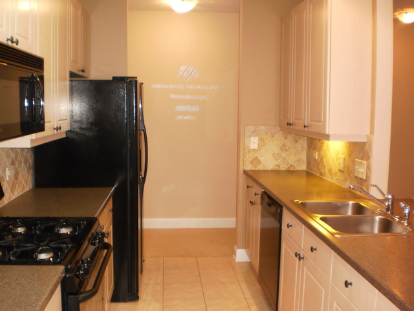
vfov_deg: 39.7
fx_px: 431
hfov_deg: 51.4
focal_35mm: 36
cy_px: 156
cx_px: 207
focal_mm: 6.3
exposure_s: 1/30
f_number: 3.1
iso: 400
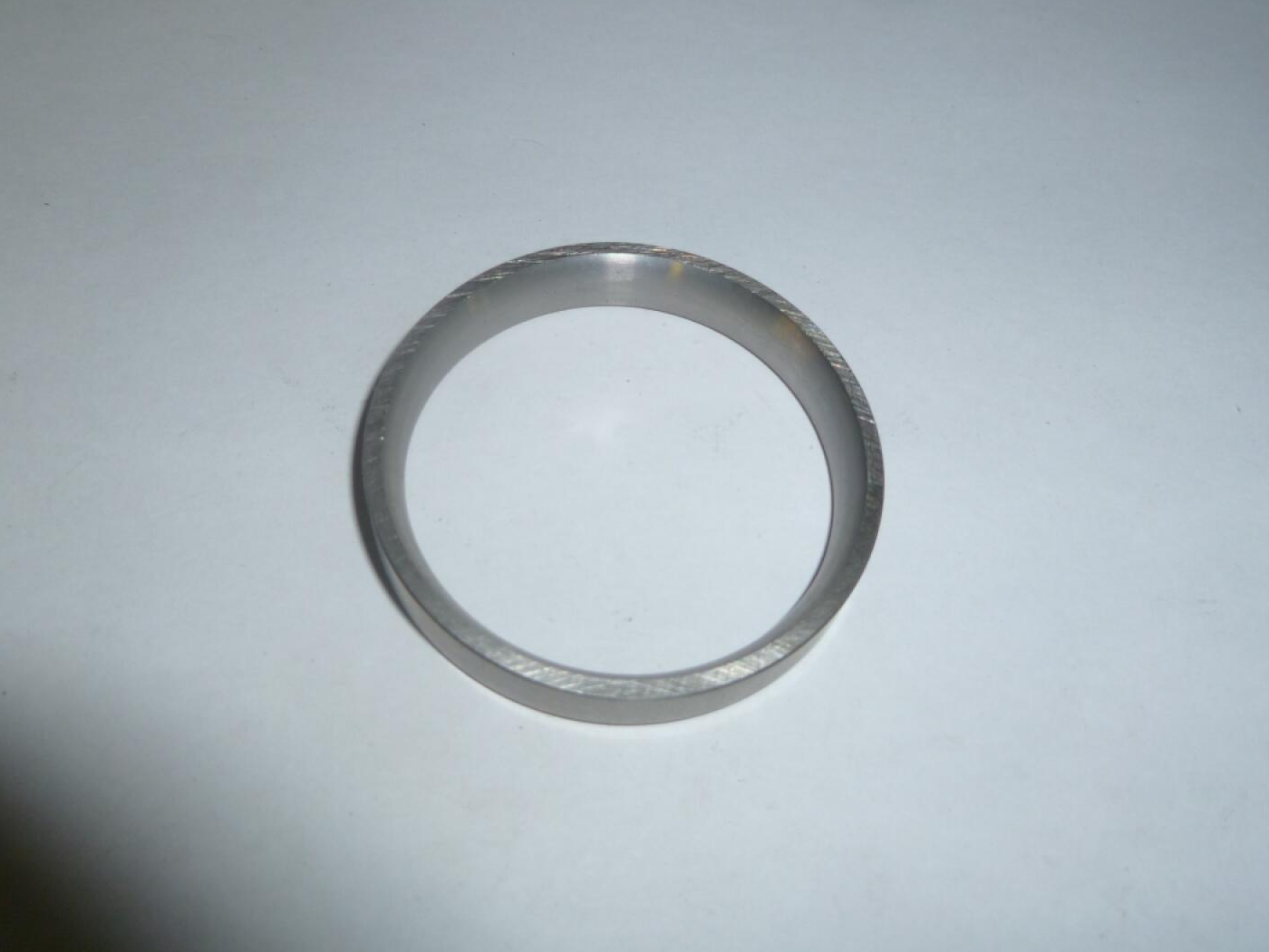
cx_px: 606
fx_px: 1173
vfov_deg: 44.1
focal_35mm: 32
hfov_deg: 56.8
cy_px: 449
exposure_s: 1/30
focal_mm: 5
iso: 100
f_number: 3.3
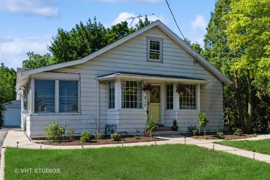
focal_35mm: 36
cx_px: 135
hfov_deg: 53.1
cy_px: 90
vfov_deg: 36.9
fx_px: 270
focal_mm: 24
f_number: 9
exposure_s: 1/500
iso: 200
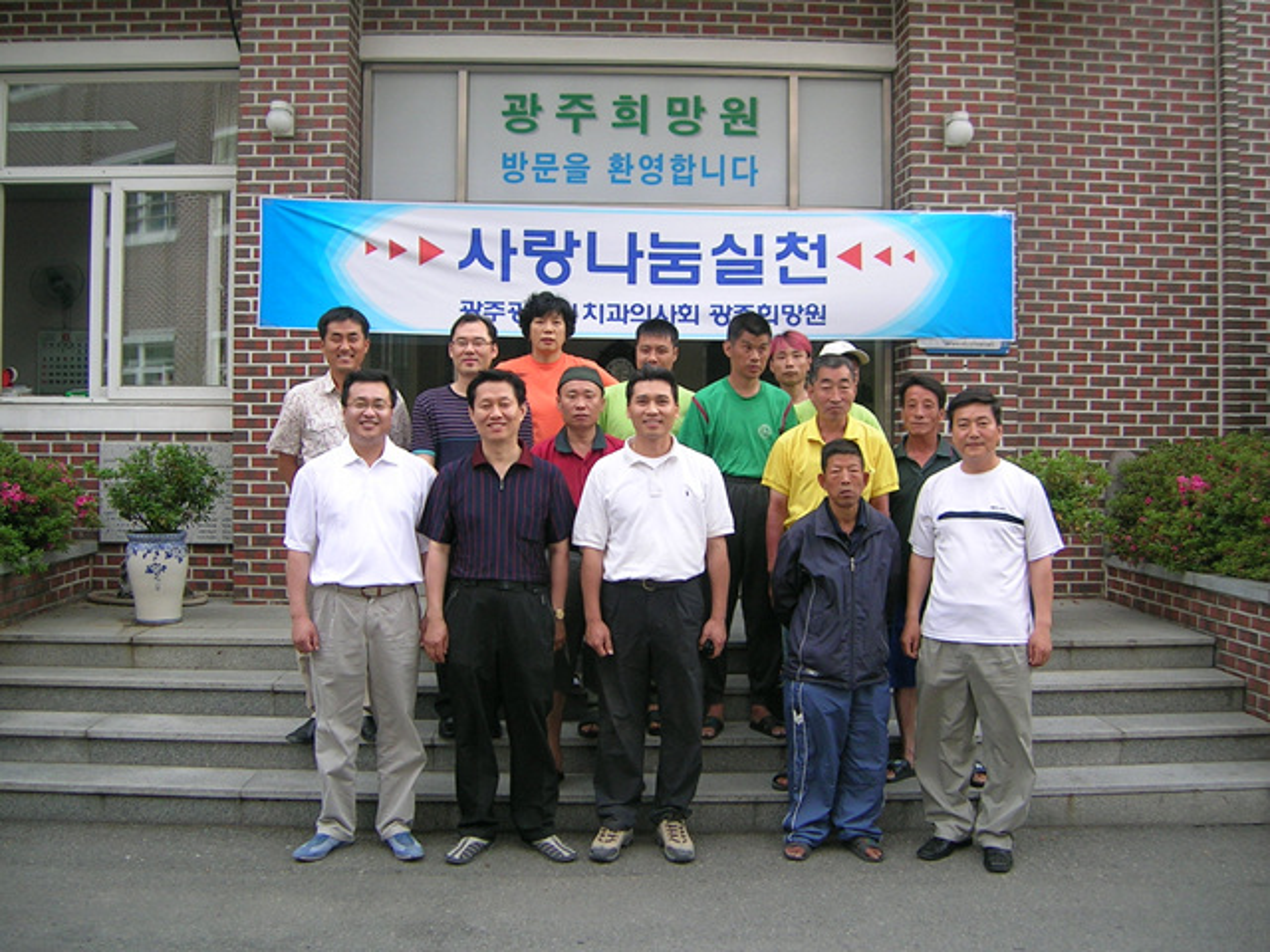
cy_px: 476
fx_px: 1321
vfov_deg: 39.7
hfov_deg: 51.4
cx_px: 635
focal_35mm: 36
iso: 50
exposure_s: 1/76.3
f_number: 2.8
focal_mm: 5.5
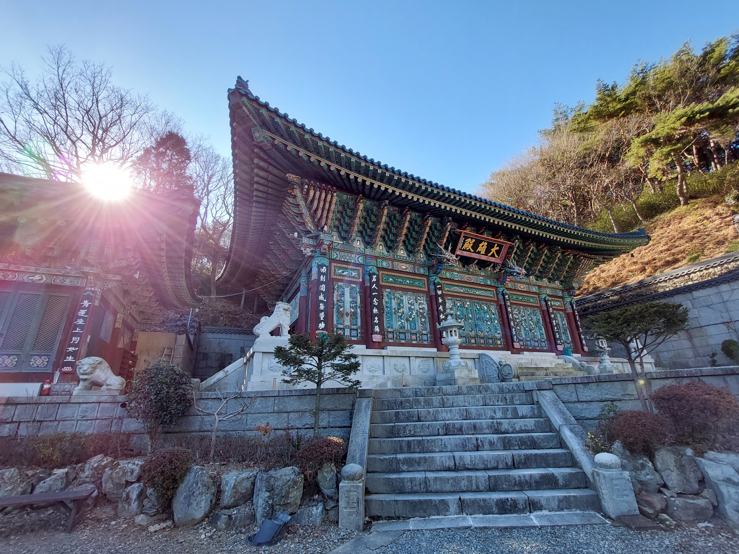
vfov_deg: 85.7
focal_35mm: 14
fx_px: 299
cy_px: 286
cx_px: 370
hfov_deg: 102.1
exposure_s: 1/207
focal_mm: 1.74
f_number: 2.2
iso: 50
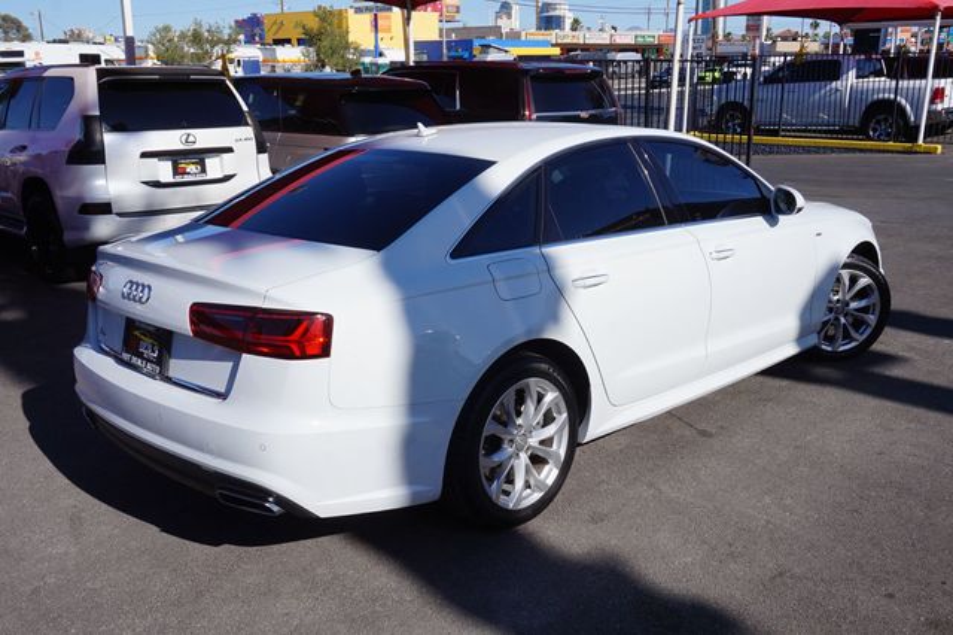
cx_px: 476
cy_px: 318
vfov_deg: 38.3
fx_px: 913
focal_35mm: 34
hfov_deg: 55.1
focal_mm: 23
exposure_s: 1/160
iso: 100
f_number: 13
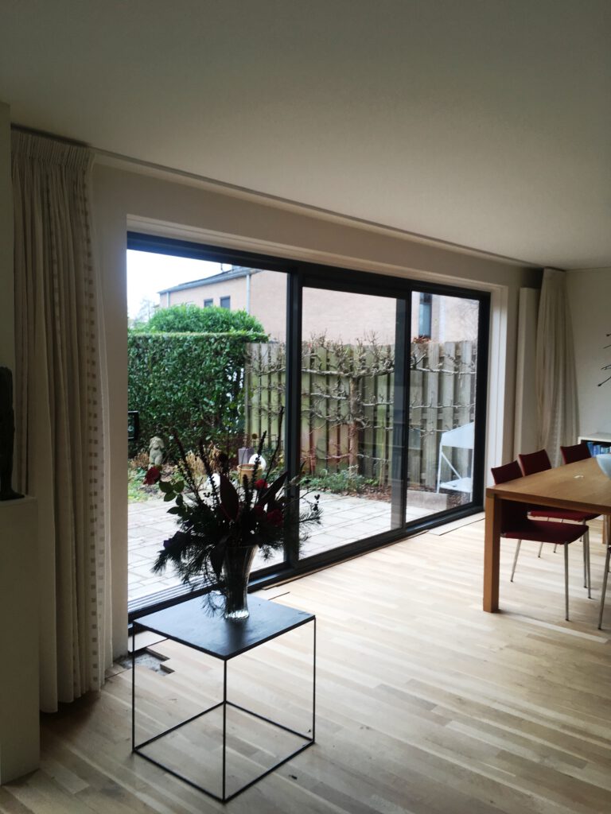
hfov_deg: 48.2
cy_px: 407
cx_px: 306
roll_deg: -2.0
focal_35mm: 29
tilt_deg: -9.2
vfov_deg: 61.7
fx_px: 682
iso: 32
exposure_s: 1/50
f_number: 2.2
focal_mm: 4.15
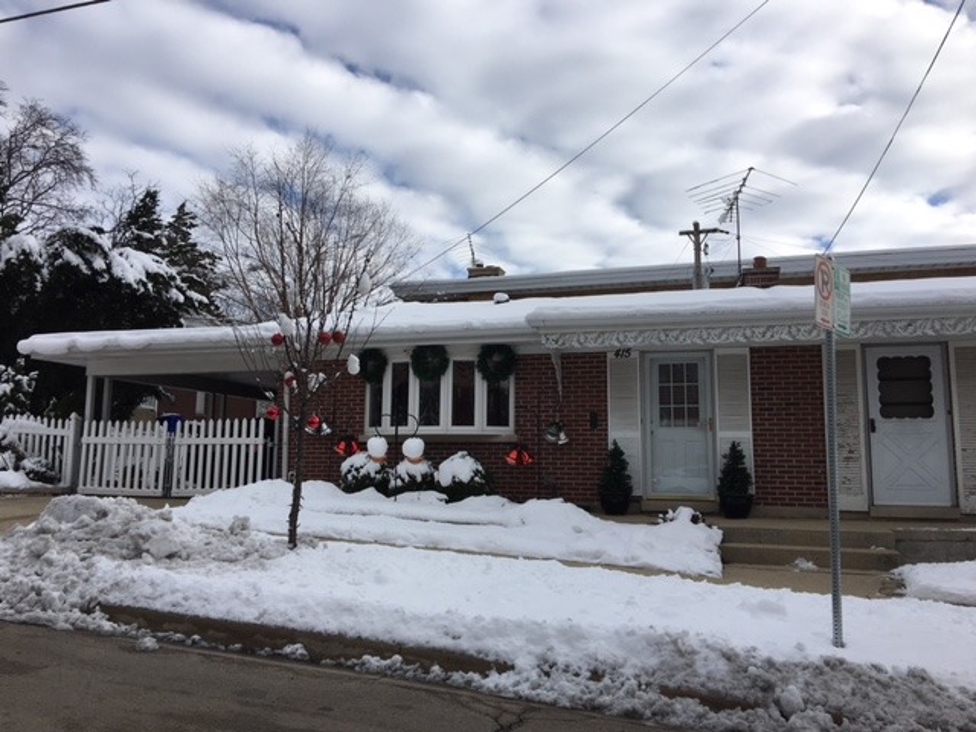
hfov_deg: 61.7
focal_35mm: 29
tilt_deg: +7.8
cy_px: 366
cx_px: 488
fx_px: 818
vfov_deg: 48.2
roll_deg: -0.3
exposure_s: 1/1923
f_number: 2.2
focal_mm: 4.15
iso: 25
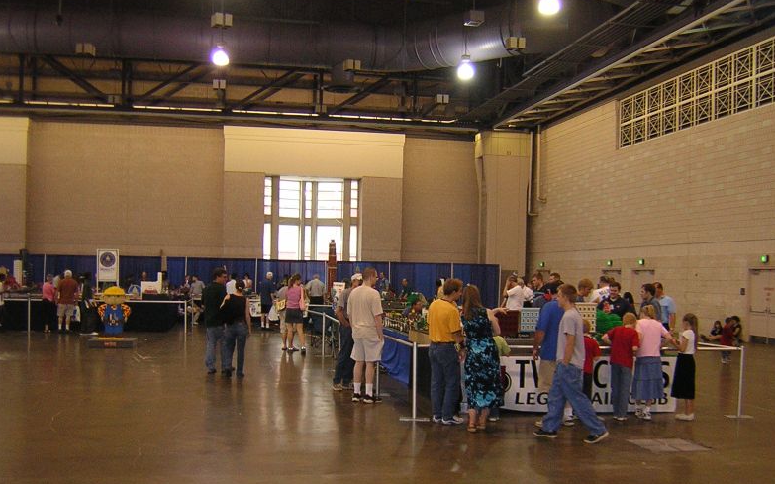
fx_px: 824
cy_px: 284
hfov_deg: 50.4
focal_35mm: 39
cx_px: 391
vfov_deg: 32.7
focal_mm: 4.7
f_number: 2.6
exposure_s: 1/60.1
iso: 382
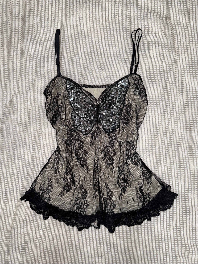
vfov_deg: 71.6
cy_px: 132
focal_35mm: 24
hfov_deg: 56.8
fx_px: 183
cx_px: 99
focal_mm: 6.76
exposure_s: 1/51
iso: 80
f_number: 1.78
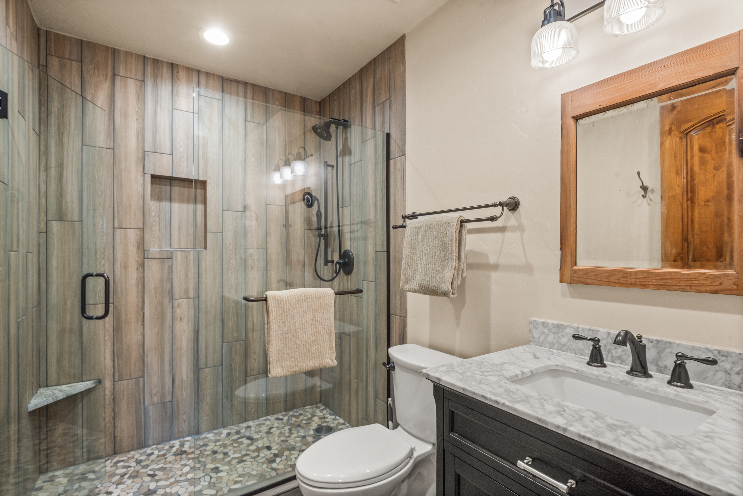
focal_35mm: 19
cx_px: 372
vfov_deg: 64.6
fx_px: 392
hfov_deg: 86.9
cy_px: 248
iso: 400
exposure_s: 1/5
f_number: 9
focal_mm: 19
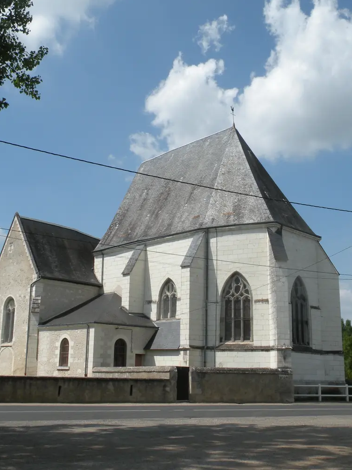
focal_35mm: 42
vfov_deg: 44.8
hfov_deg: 34.3
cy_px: 228
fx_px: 570
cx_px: 163
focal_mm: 5.8
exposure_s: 1/287
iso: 64
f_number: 8
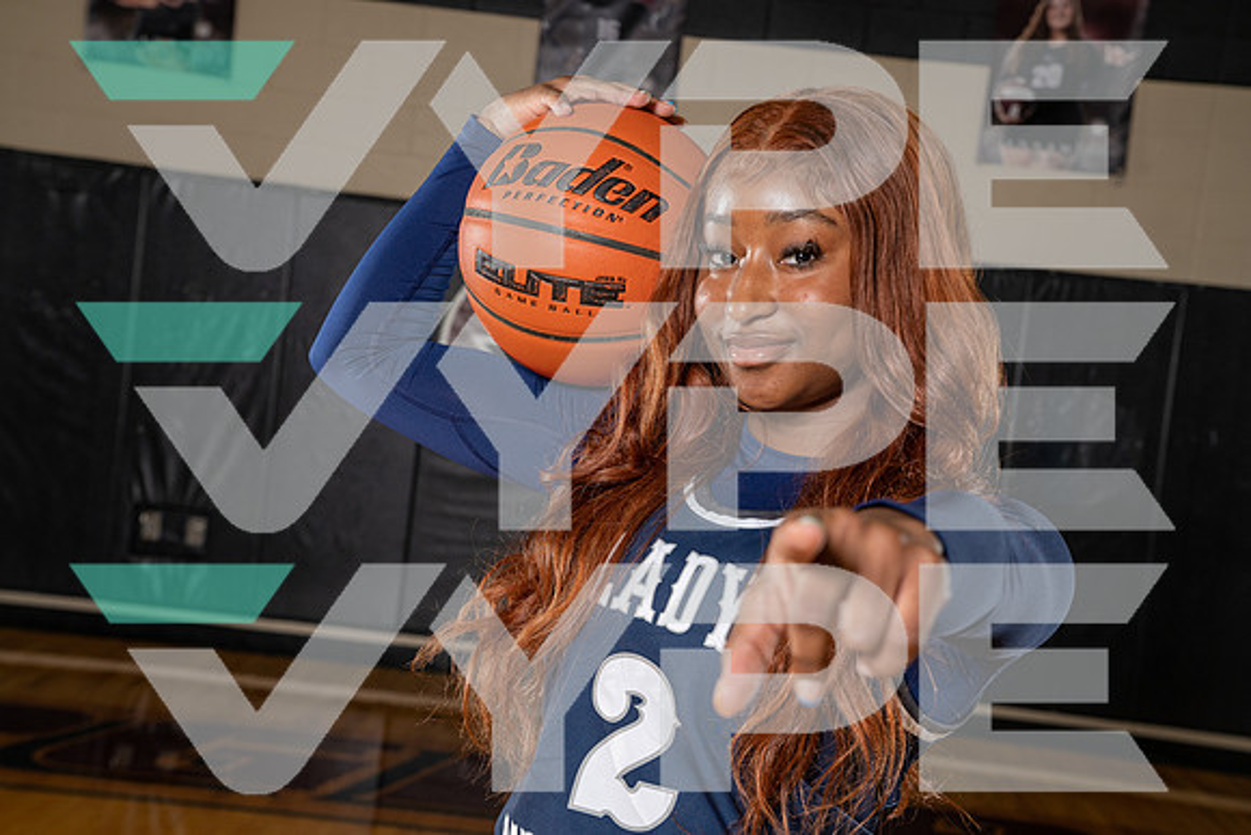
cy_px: 418
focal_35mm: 58
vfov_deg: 23.4
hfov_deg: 34.5
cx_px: 626
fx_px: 2016
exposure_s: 1/250
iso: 320
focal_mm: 58
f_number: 7.1
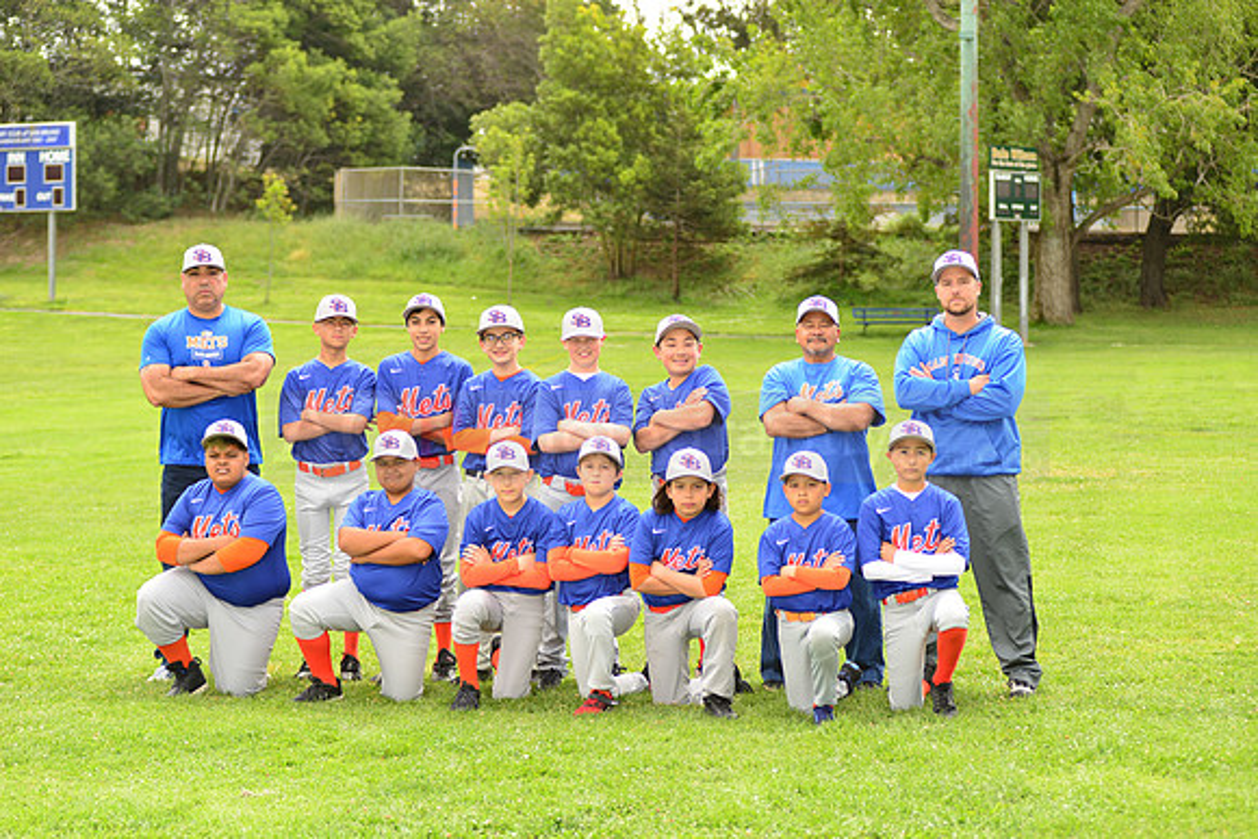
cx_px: 629
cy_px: 420
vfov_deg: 17.1
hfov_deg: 25.4
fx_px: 2796
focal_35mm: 80
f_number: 5
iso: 125
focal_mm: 80
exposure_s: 1/250
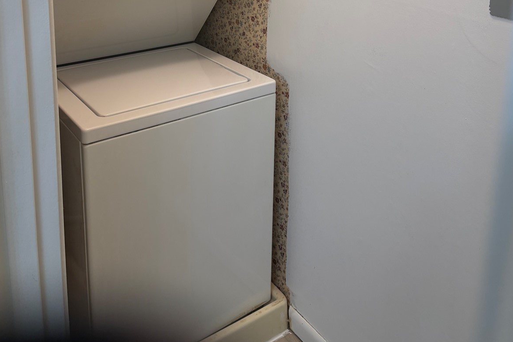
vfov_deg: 33.0
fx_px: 527
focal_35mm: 37
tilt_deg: -11.8
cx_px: 258
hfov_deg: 51.9
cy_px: -1
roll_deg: -2.0
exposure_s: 1/60
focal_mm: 5.96
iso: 64
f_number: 1.6
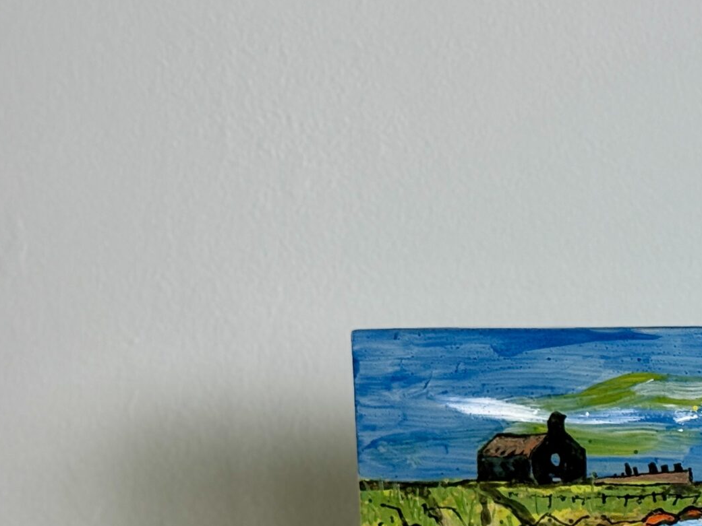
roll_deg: -0.1
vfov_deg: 12.4
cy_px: 524
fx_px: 2393
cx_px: 813
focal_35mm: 118
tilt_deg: -9.9
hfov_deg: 16.1
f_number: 1.78
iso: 100
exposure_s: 1/103
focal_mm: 6.76
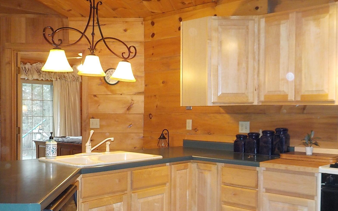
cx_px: 169
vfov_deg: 31.2
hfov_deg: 48.2
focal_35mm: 41
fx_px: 378
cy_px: 124
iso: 400
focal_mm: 5.2
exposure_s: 1/30
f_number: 3.7
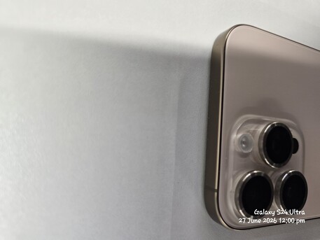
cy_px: 120
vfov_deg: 58.9
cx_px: 160
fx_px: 213
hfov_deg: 73.9
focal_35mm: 23
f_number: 1.7
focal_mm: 6.3
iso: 160
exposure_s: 1/120
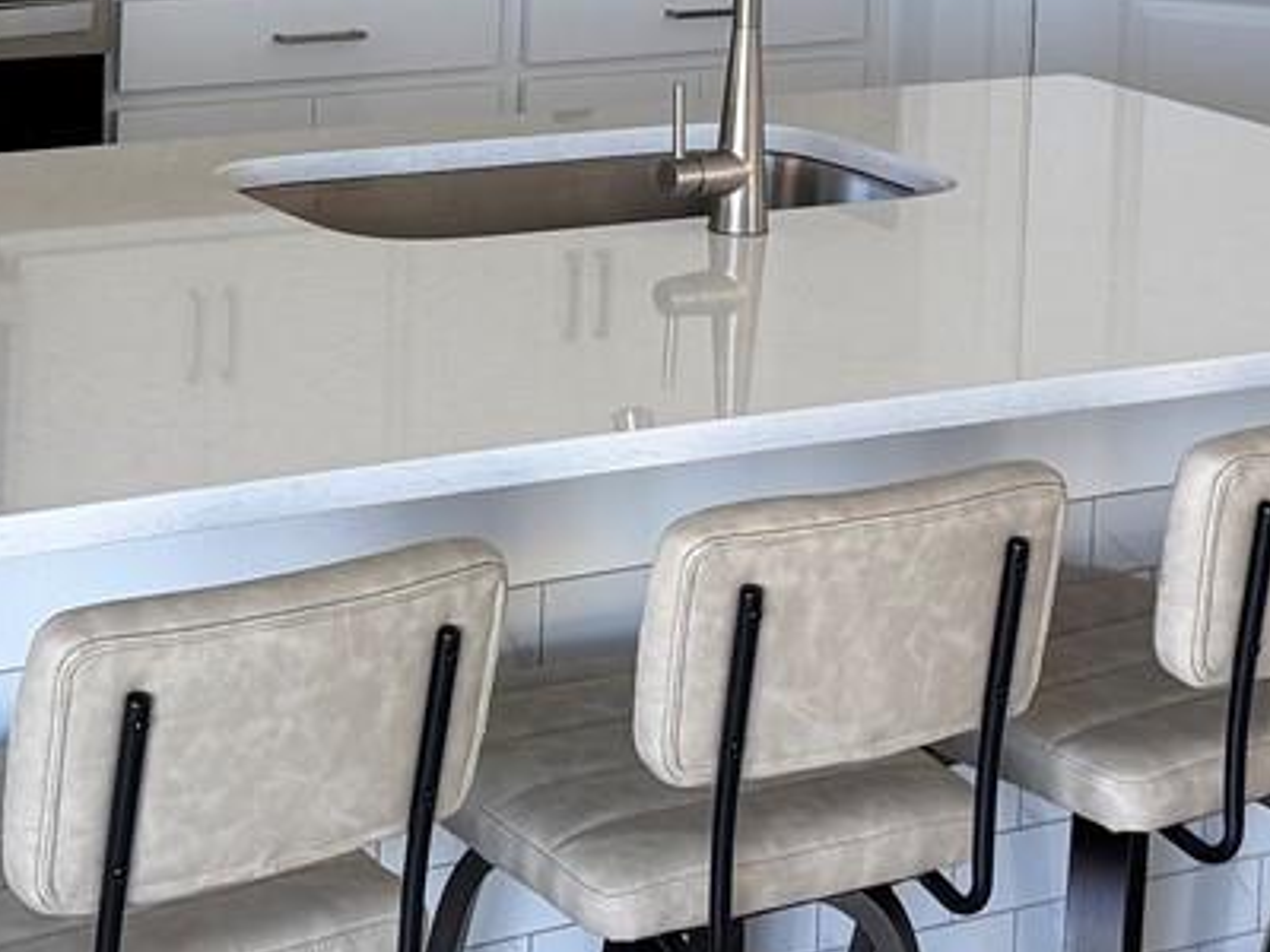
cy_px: -333
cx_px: 483
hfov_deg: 20.4
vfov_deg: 14.6
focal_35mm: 96
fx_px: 3522
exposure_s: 1/121
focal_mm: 6.76
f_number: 1.78
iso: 160
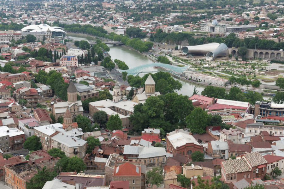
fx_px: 355
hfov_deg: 43.6
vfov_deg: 29.8
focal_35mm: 45
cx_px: 142
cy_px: 94
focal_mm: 30
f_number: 5.6
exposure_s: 1/160
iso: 100
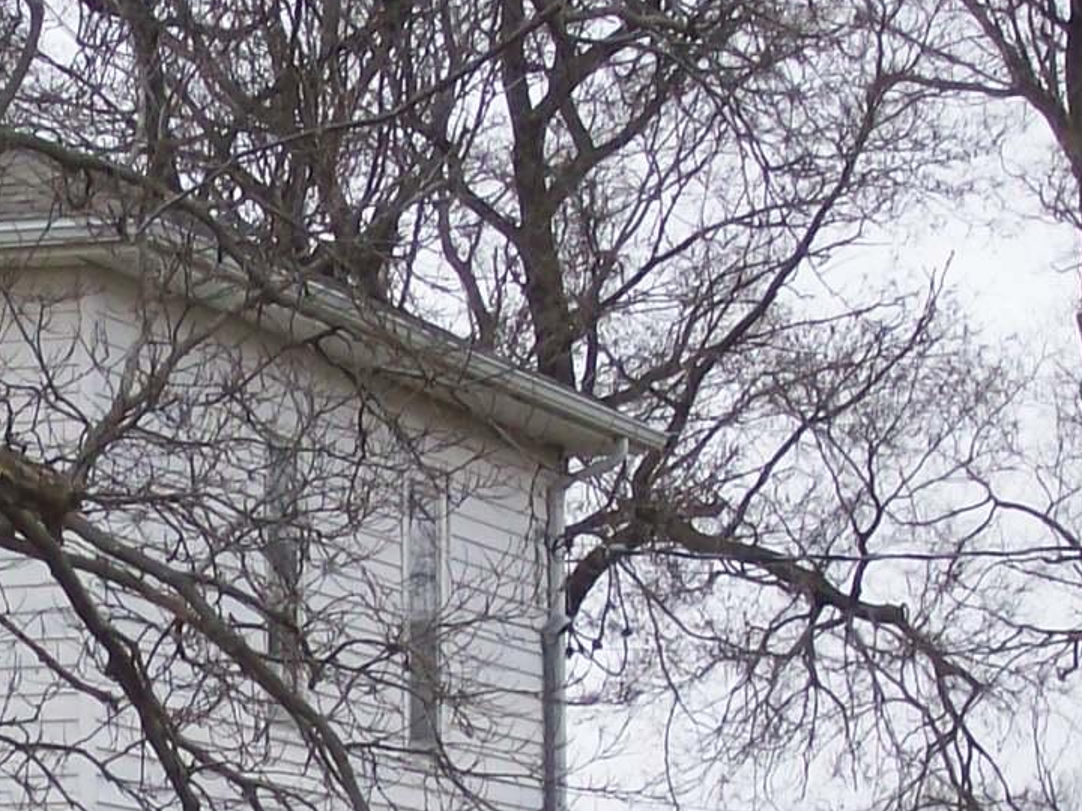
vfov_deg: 6.6
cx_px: -57
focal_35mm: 224
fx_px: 7002
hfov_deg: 8.8
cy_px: 921
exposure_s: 1/281
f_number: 3.8
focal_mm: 11.6
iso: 80
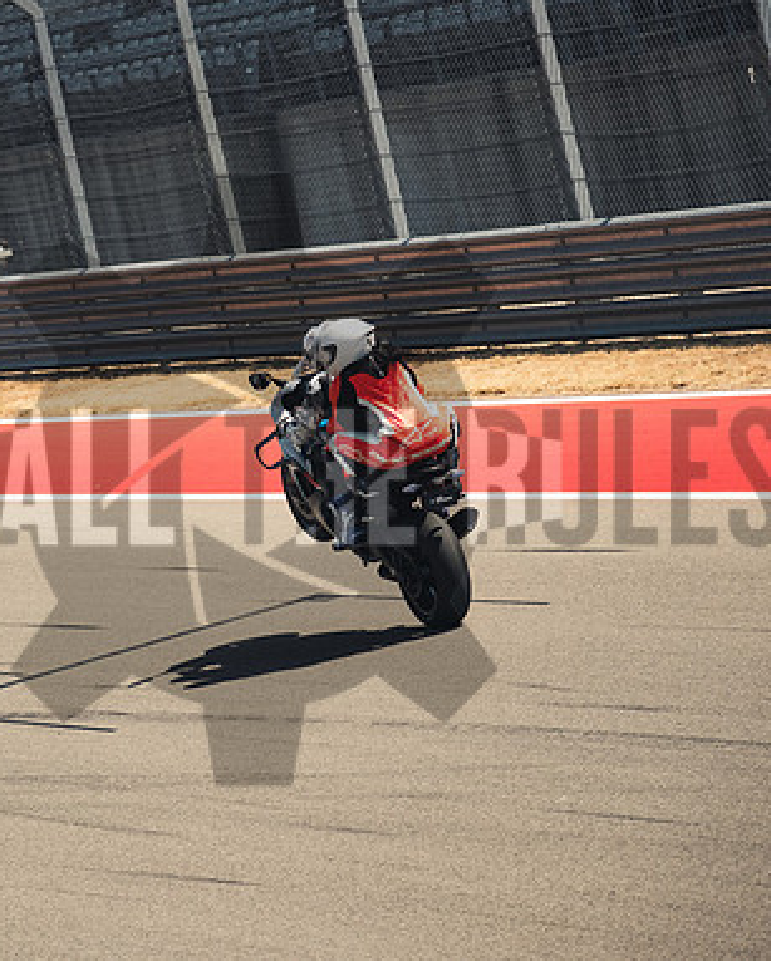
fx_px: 6068
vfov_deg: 9.1
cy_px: 480
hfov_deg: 7.3
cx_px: 254
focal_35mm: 213
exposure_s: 1/4000
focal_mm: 100
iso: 1250
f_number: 4.5
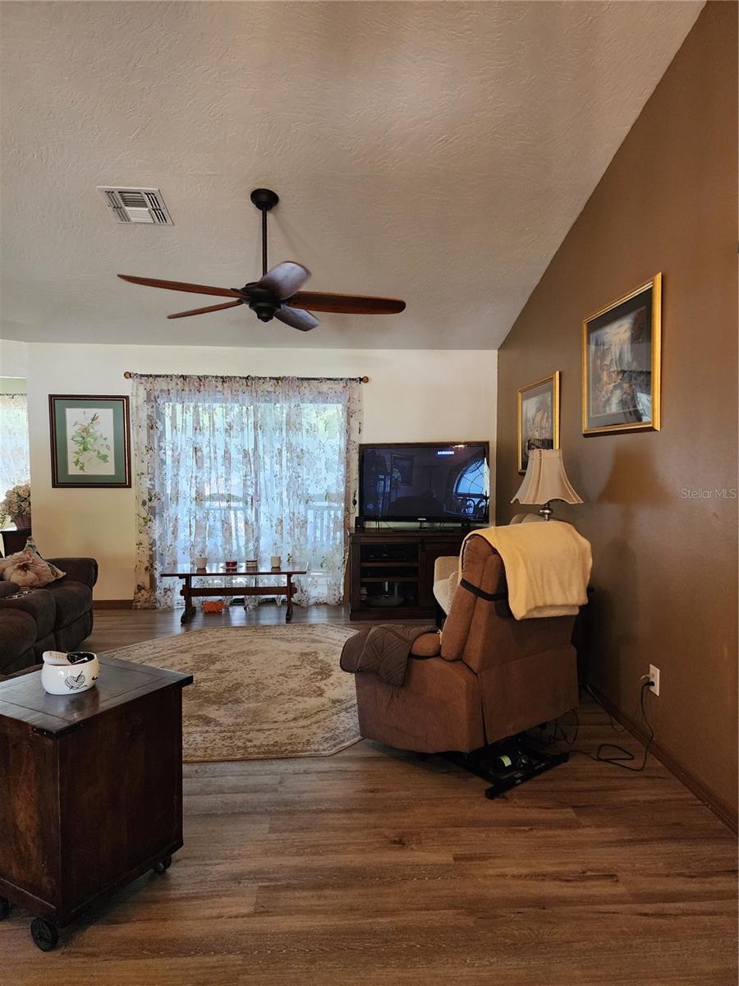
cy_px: 493
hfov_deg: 58.9
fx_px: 655
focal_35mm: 23
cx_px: 370
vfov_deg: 73.9
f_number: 1.8
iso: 640
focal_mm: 6.4
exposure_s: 1/120
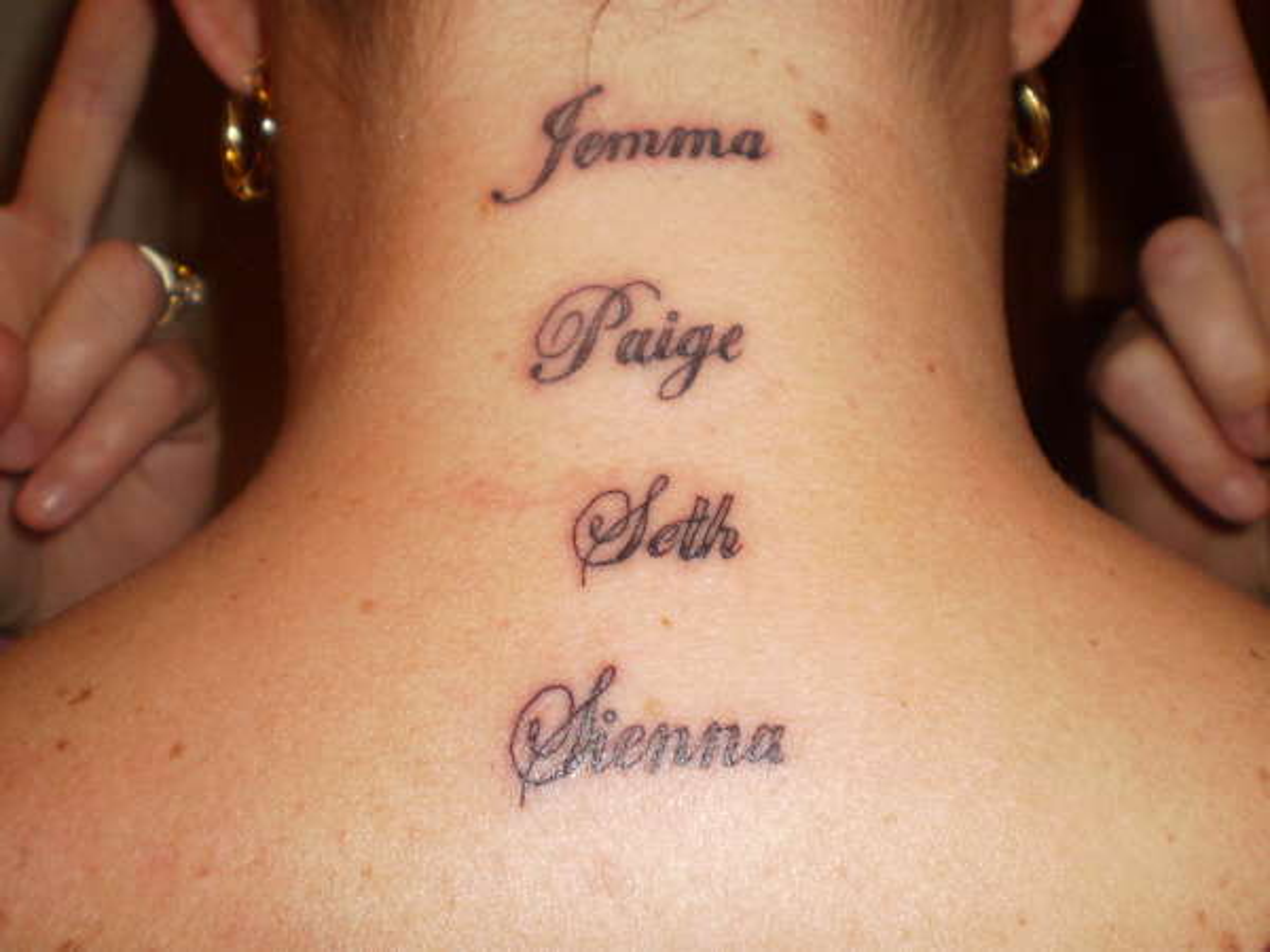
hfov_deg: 51.4
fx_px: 1321
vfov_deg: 39.7
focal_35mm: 36
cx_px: 635
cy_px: 476
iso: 125
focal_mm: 6.3
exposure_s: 1/30
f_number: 3.1
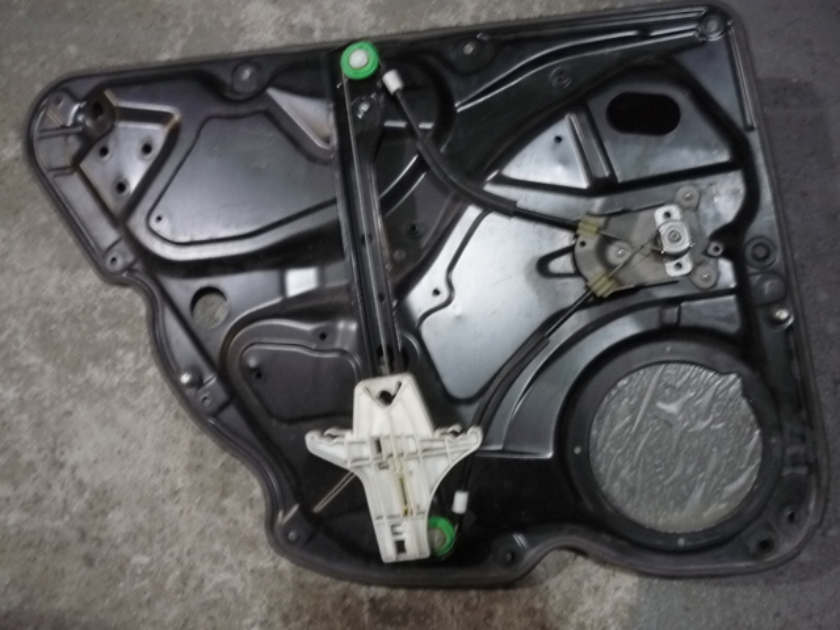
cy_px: 315
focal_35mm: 33
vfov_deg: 42.9
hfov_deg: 55.4
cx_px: 420
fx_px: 801
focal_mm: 5.5
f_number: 2.8
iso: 400
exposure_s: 1/15
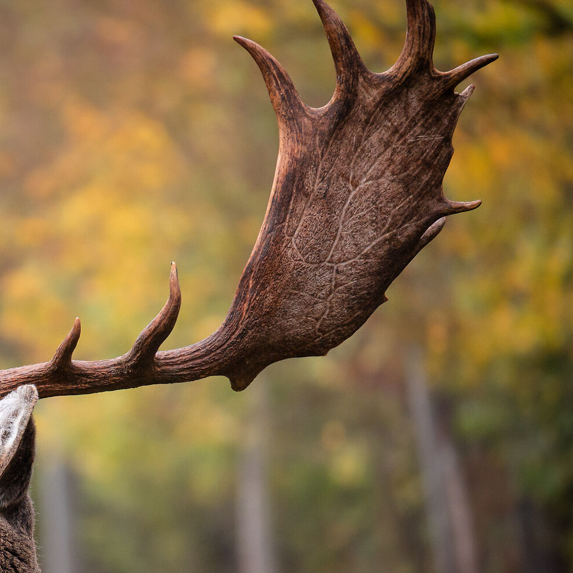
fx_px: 11555
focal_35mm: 617
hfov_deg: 2.8
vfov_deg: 2.8
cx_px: -54
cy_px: 384
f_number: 5.6
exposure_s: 1/640
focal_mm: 200
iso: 1600
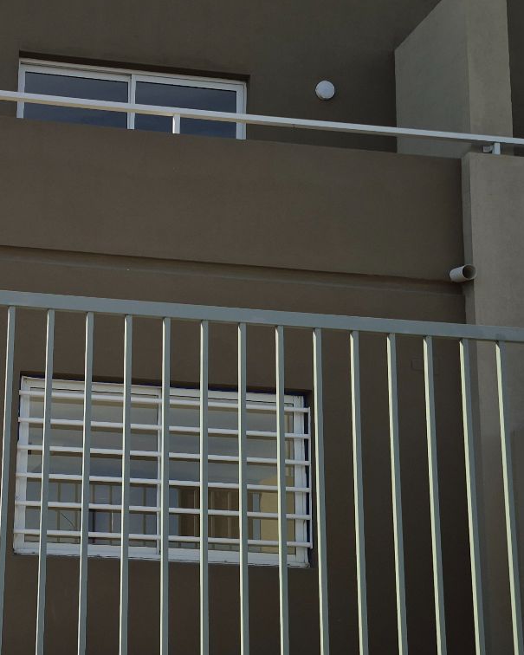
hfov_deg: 26.0
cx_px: 69
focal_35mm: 57
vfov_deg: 33.0
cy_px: 353
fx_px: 1105
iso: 25
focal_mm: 5.4
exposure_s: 1/1252
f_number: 1.8
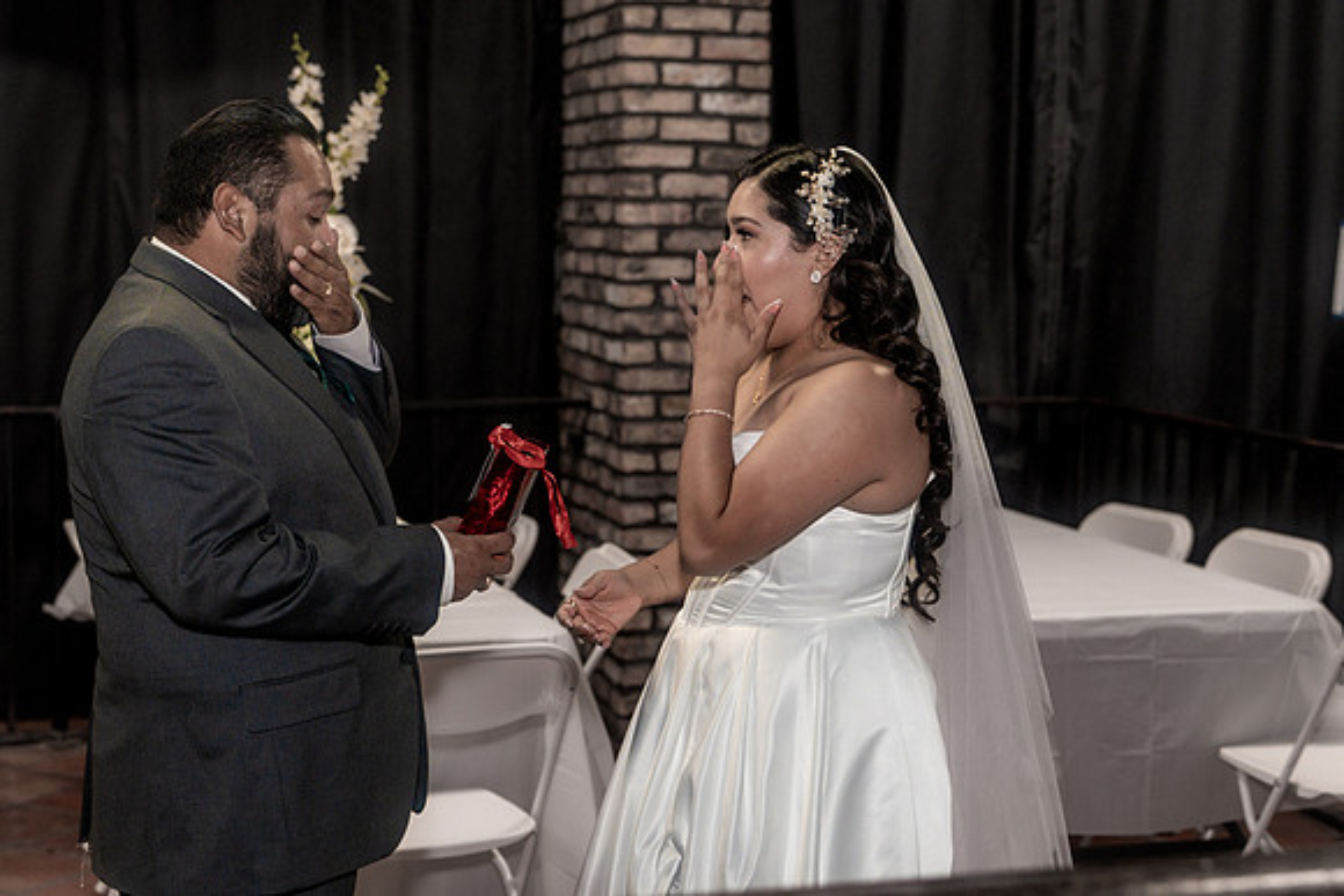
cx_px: 672
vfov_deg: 21.9
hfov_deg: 32.4
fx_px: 2315
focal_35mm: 62
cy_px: 448
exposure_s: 1/250
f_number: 4
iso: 2000
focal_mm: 62
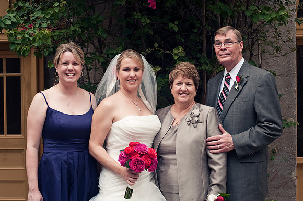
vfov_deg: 27.0
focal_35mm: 50
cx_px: 152
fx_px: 421
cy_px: 100
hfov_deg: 39.6
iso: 400
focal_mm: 50
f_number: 5.6
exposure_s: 1/250
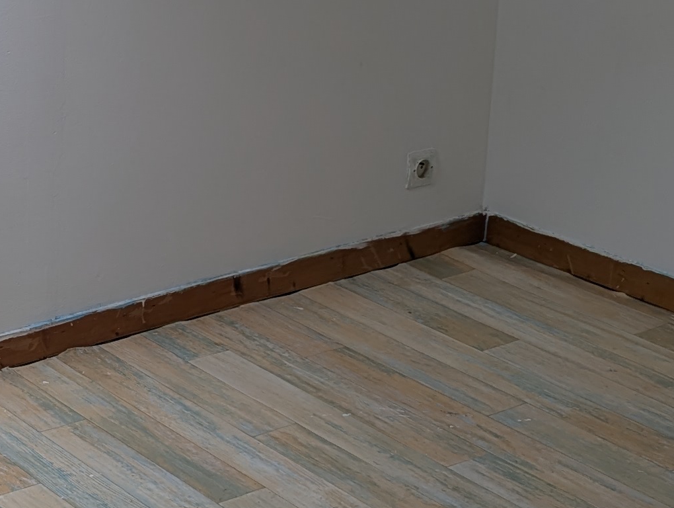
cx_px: -24
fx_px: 1872
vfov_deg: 15.4
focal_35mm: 96
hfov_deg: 19.7
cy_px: 189
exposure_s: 1/202
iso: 43
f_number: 1.85
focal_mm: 6.81
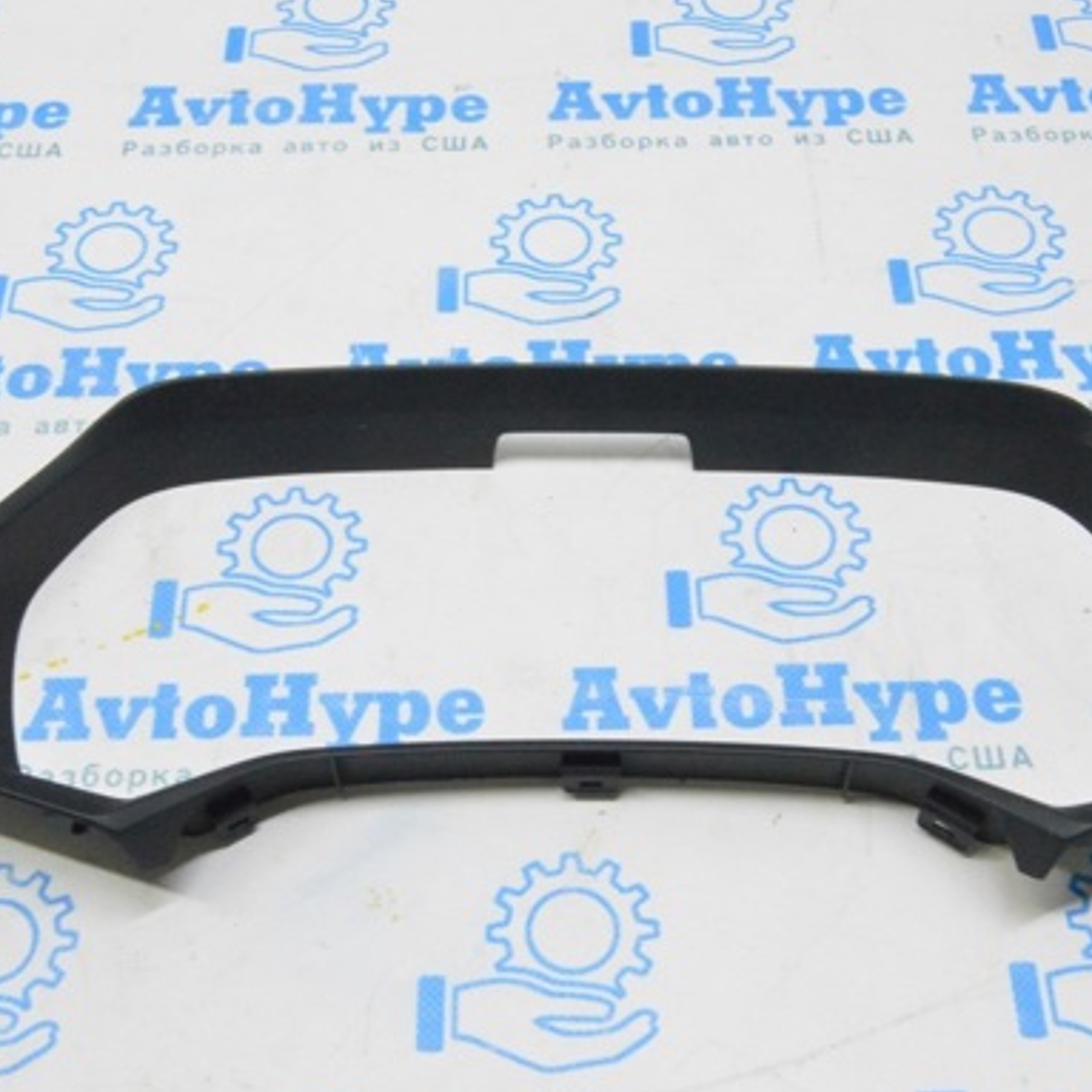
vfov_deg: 33.4
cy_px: 529
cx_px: 553
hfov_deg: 33.4
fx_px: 1820
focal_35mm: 51
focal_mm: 24
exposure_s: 1/20
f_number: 20
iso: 6400
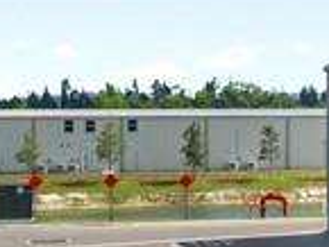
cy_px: 93
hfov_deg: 11.3
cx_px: 483
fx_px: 1608
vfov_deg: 8.8
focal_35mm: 169
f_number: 1.8
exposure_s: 1/500
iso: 100
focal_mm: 8.67
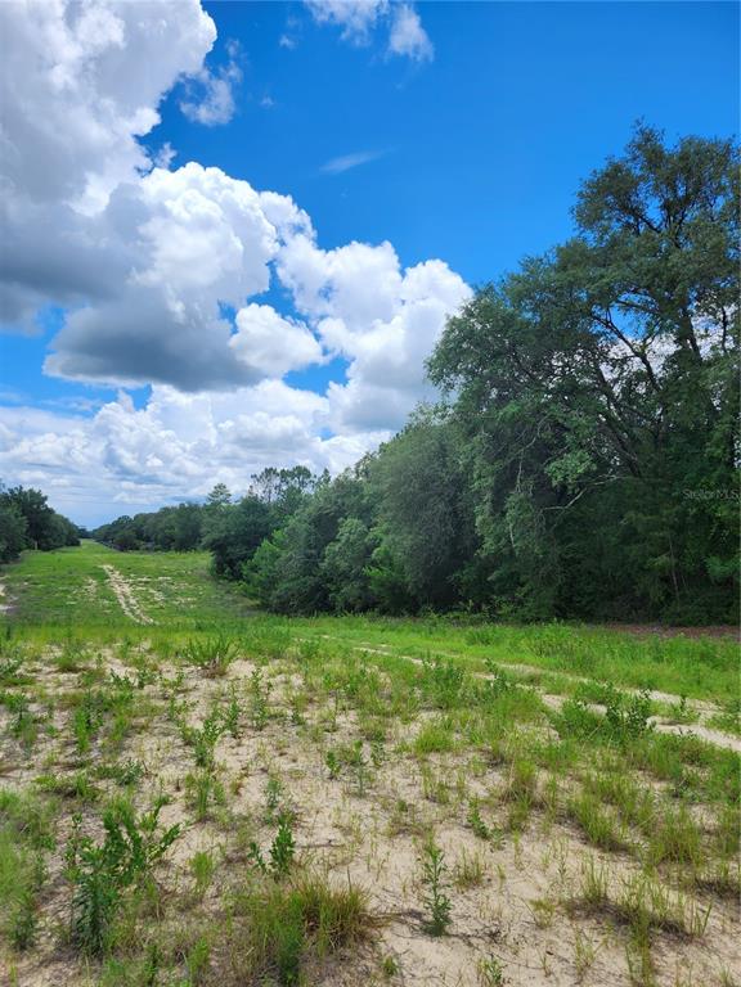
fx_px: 656
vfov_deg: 73.9
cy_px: 494
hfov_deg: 58.9
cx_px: 370
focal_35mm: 23
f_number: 1.8
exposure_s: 1/2198
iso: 25
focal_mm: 5.54
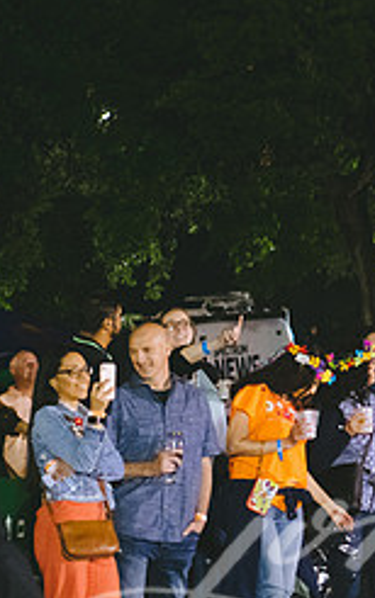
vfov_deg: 12.5
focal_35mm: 168
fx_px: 2744
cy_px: 256
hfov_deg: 7.6
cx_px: 689
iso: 2000
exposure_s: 1/125
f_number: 2.8
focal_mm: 70
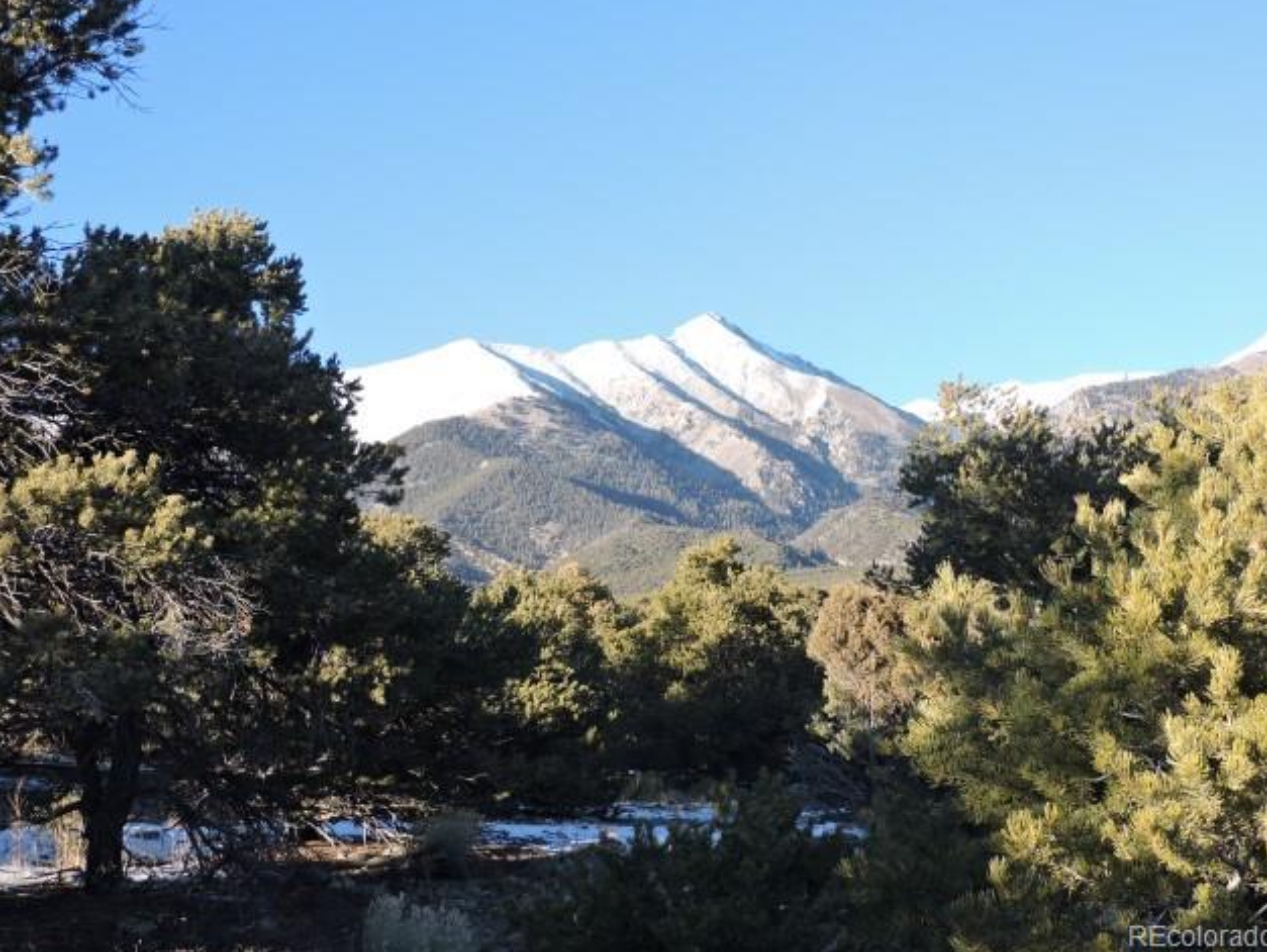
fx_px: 1868
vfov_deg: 28.6
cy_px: 473
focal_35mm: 51
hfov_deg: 37.5
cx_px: 643
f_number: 3.6
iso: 100
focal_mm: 8.9
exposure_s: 1/250
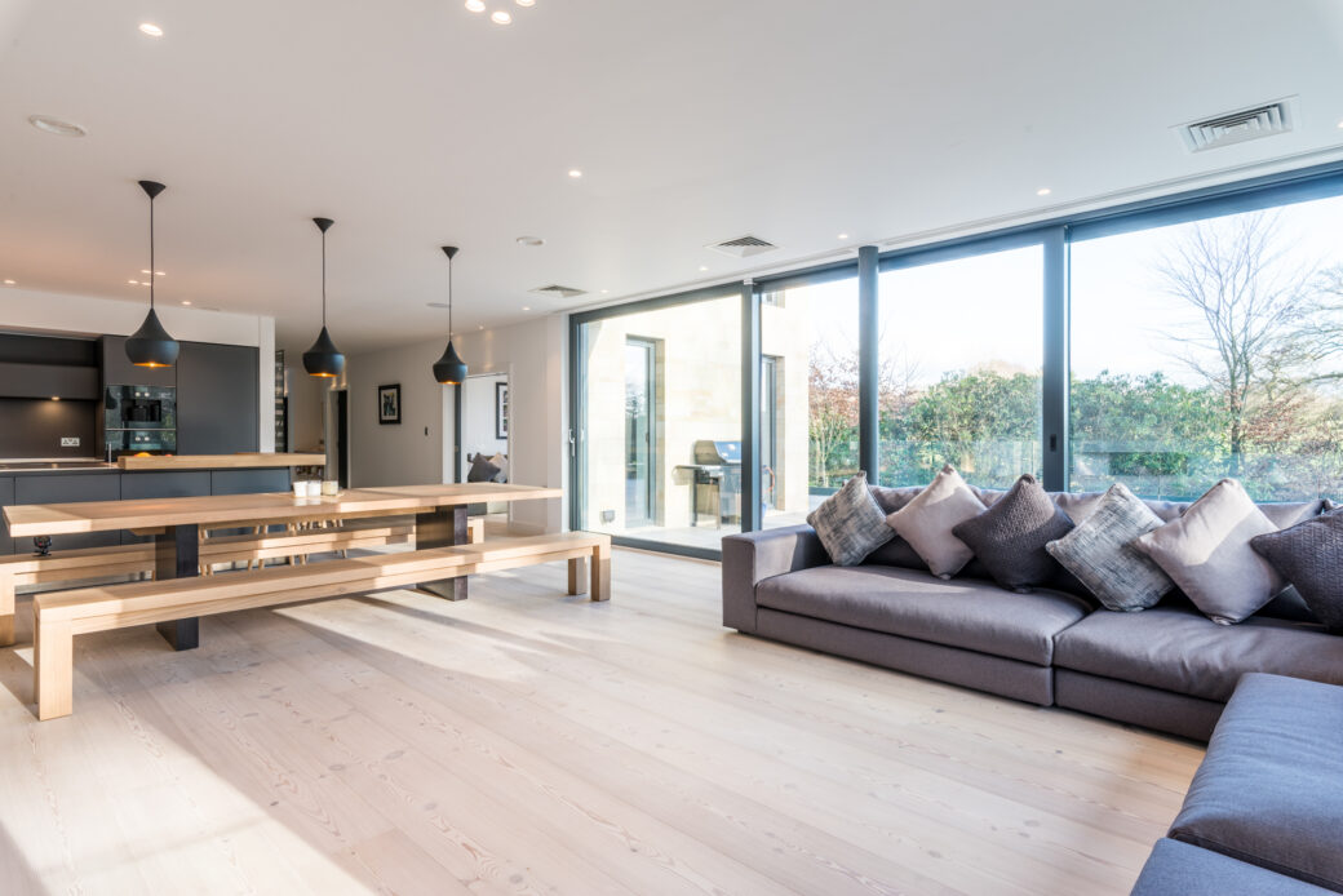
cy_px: 448
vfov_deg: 64.6
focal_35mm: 19
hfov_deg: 86.9
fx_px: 709
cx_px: 672
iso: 100
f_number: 11
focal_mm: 19
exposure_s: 1/15
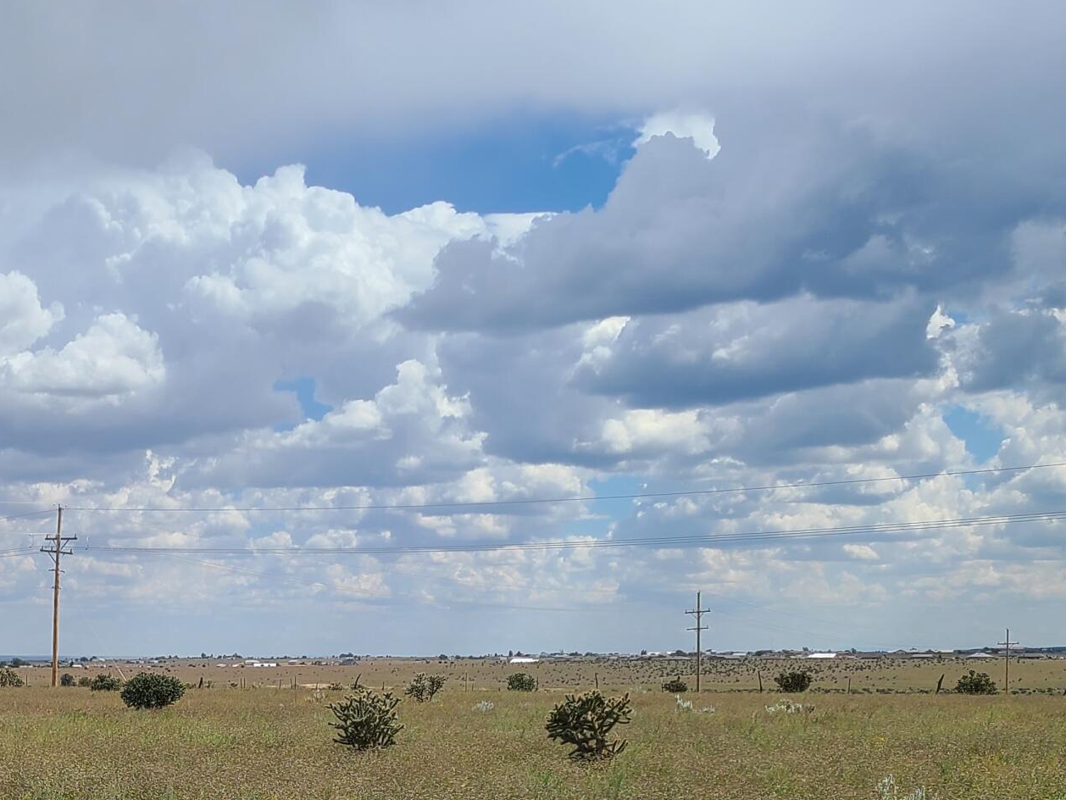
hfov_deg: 29.8
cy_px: 718
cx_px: 88
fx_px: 1910
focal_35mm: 62
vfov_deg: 23.1
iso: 40
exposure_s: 1/3758
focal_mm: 5.4
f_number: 1.8
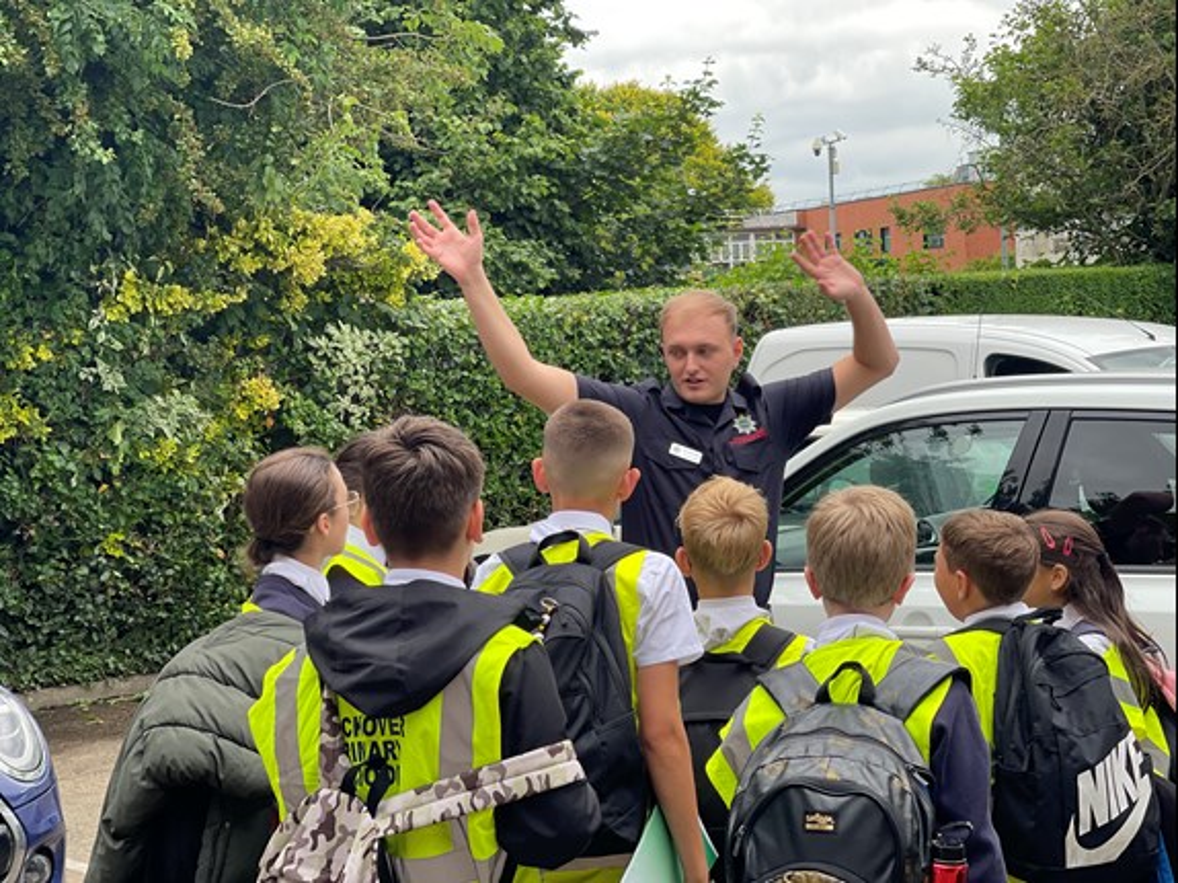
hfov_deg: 30.3
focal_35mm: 64
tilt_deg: -2.6
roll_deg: +2.2
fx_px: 2177
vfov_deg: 22.9
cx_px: 589
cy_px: 442
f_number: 2.2
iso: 20
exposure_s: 1/129
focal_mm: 7.5
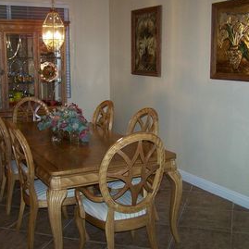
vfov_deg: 36.8
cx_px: 131
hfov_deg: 36.8
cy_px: 125
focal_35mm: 46
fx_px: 374
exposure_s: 1/60
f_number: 2.8
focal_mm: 6.3
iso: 160
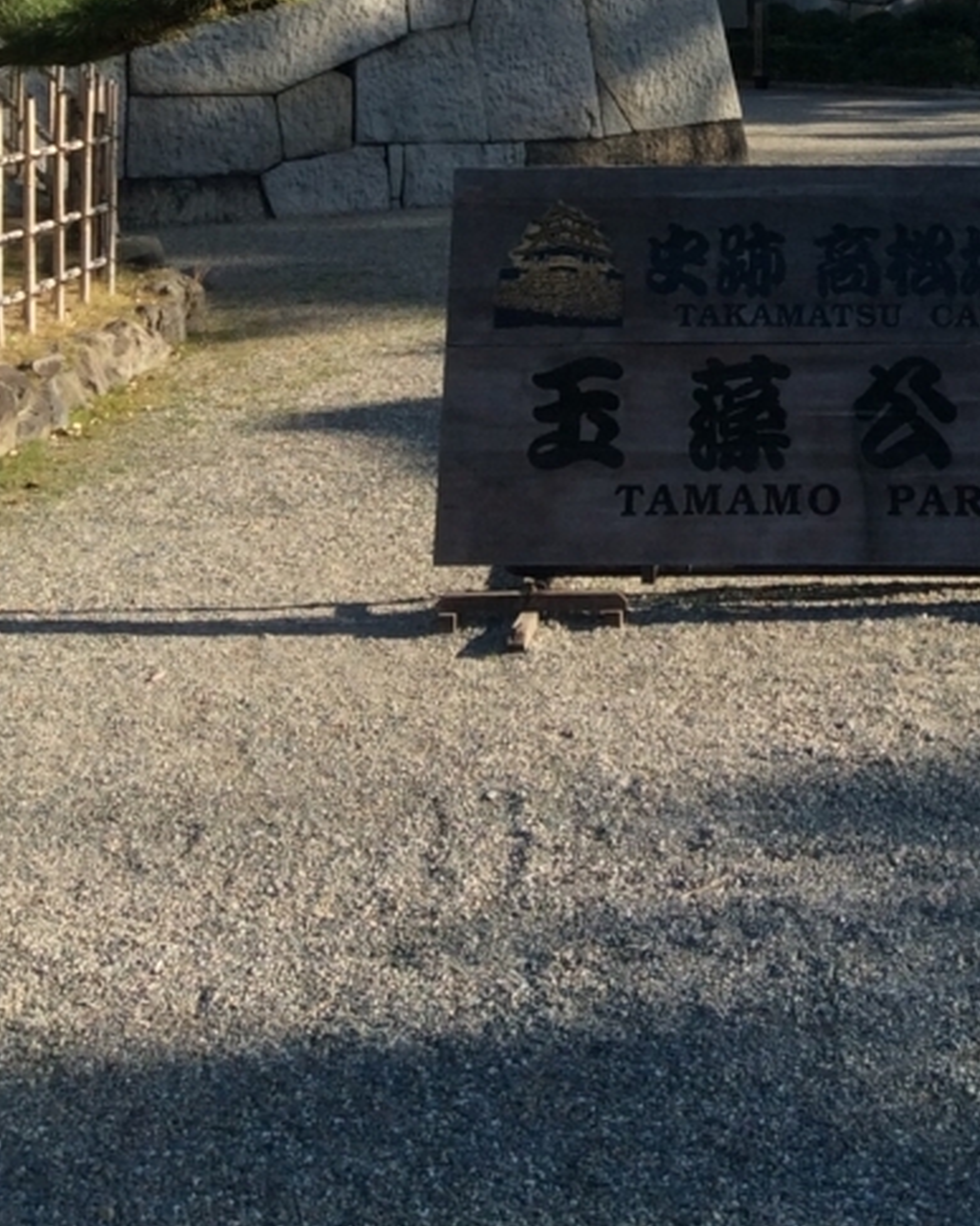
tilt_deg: +0.7
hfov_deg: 22.7
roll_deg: +0.6
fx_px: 2394
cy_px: -61
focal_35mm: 66
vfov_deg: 26.8
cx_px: 829
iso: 32
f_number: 2.4
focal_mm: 3.3
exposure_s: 1/829
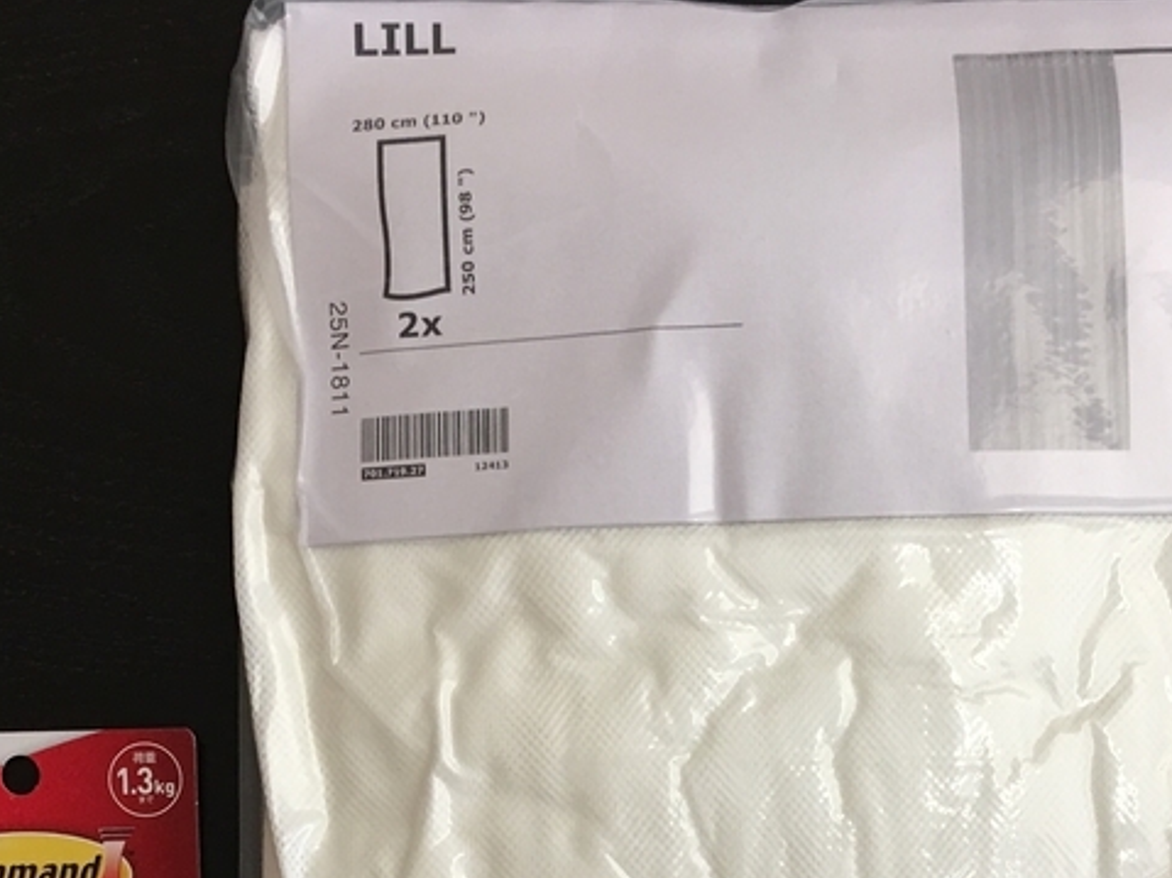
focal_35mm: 62
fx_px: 2099
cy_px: 885
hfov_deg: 31.2
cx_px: 653
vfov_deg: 22.7
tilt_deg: -88.2
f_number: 2.2
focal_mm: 4.15
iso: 40
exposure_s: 1/15
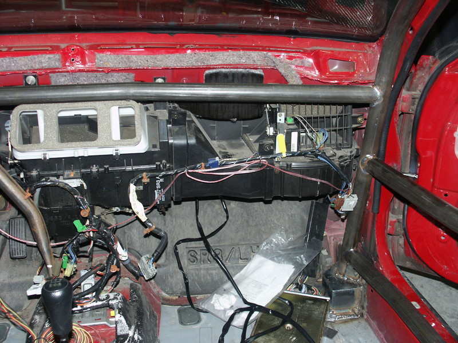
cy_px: 172
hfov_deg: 42.1
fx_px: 595
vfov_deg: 32.2
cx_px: 229
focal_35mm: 45
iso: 200
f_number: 3.5
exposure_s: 1/45
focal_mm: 11.57
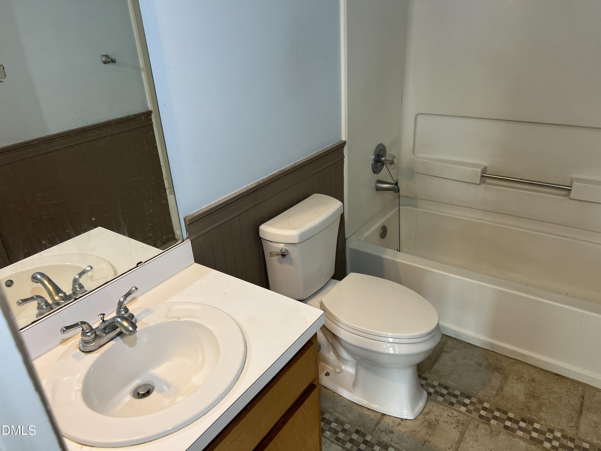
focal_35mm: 26
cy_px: 226
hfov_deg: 67.3
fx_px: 451
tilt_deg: -25.8
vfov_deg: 53.1
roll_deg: +3.4
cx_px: 300
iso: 80
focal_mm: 5.7
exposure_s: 1/60
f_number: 1.5
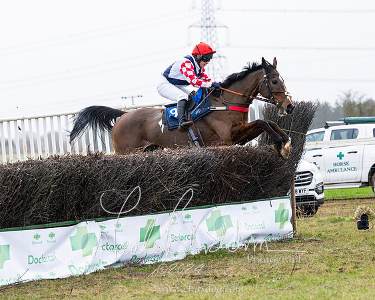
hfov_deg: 11.1
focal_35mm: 174
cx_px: 155
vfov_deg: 8.9
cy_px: 137
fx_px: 1931
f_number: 4
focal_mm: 125
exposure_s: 1/1000
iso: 400
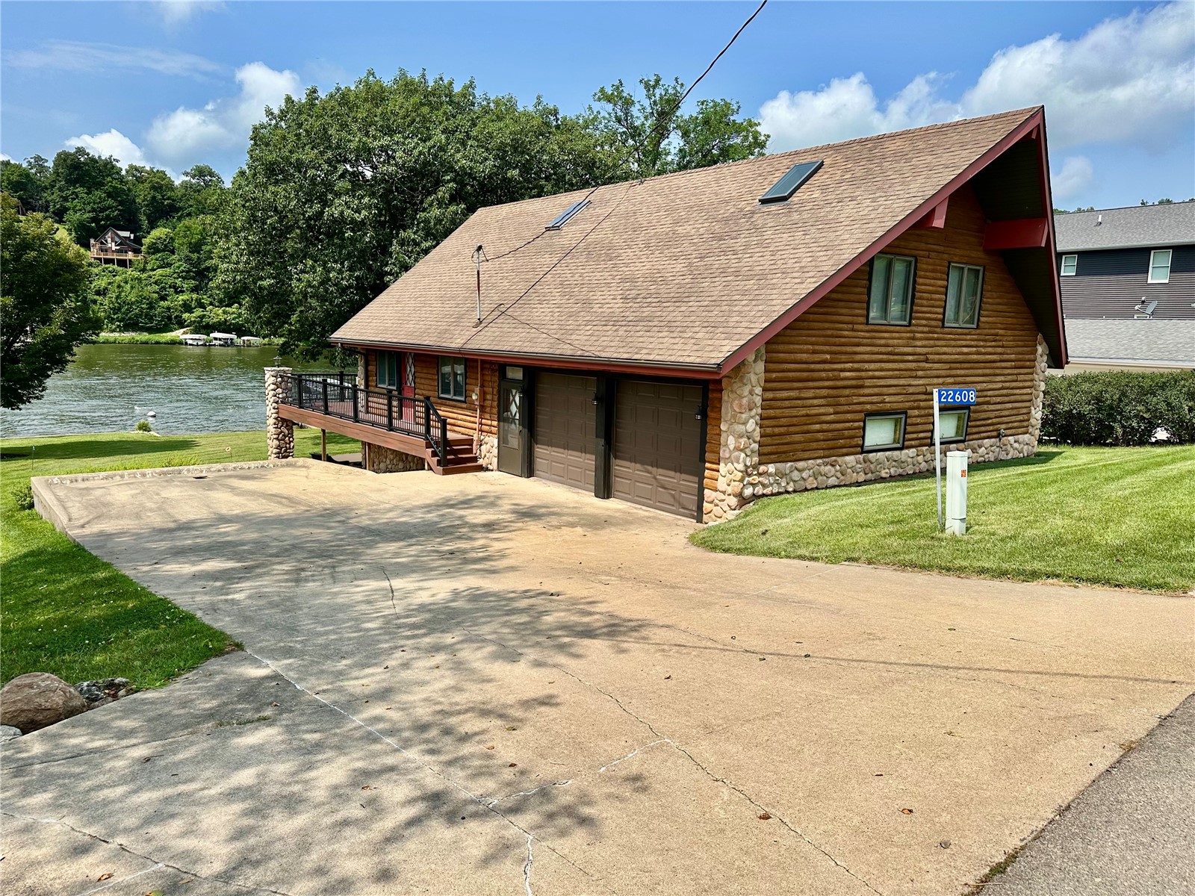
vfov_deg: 56.8
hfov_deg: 71.6
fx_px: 829
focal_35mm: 24
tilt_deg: -8.4
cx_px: 598
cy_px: 448
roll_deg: -2.2
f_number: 1.78
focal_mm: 6.86
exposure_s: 1/5848
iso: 80
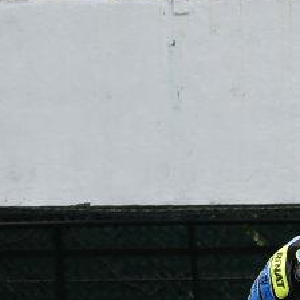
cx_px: 394
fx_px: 2706
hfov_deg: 6.3
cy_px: 513
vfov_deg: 6.2
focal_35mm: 276
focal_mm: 30
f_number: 5.6
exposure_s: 1/1600
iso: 500
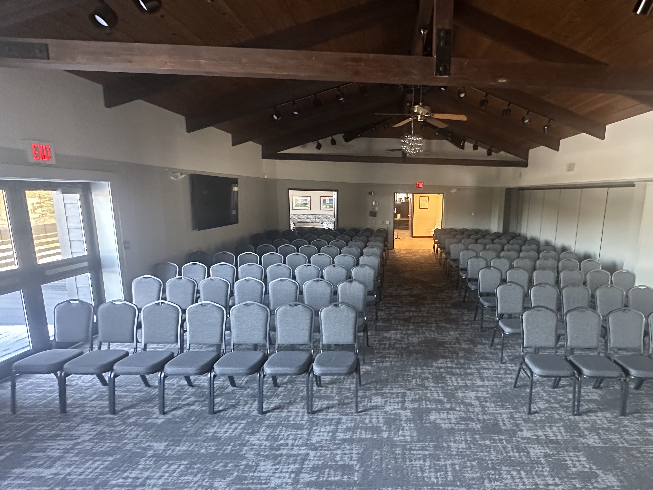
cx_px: 406
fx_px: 358
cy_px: 261
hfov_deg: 83.1
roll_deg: -1.9
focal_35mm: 19
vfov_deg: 68.6
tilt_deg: -10.2
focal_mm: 2.22
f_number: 2.2
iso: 1000
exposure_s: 1/60
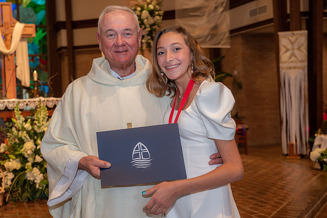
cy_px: 109
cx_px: 164
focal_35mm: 58
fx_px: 527
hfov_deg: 34.5
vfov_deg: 23.4
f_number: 5
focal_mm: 58
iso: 1600
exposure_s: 1/125
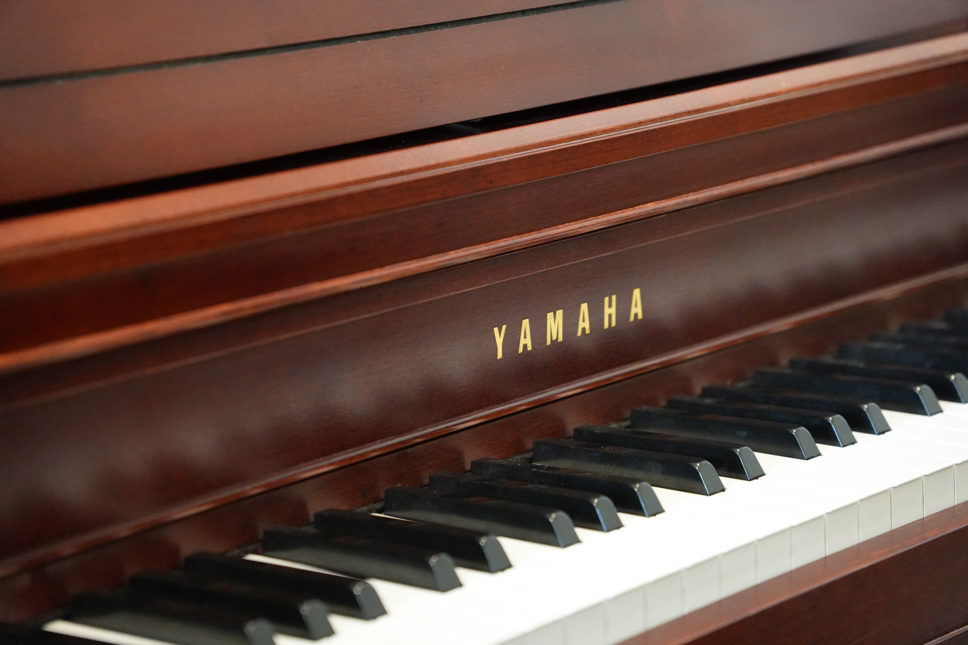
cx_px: 484
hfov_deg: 19.5
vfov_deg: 13.0
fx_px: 2822
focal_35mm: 105
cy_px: 322
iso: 5000
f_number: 2.8
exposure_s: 1/160
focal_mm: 70
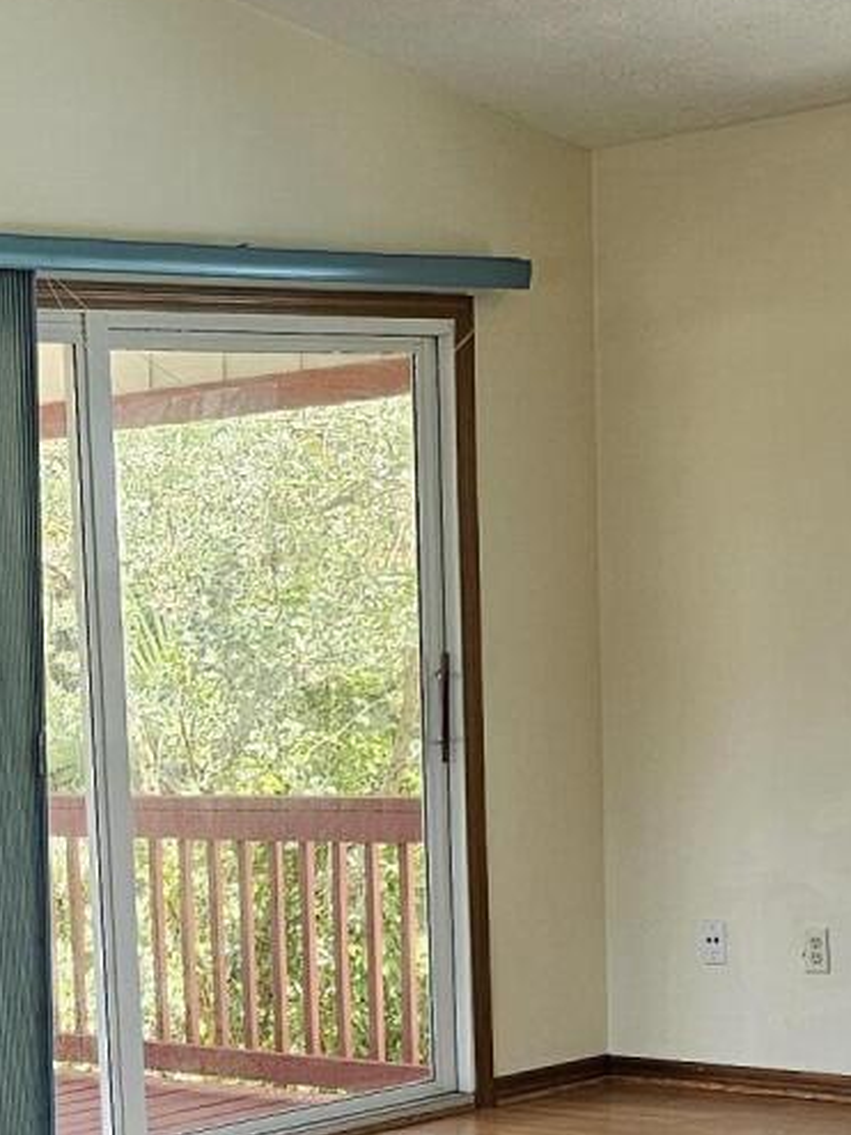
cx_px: 48
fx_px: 3050
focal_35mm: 93
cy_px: 1085
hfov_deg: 15.7
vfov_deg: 20.5
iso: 100
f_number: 1.7
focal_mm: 6.3
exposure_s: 1/120
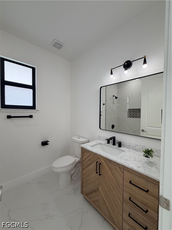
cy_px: 115
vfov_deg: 102.1
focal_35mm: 14
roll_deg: +0.0
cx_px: 86
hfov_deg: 85.7
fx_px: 93
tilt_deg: -0.5
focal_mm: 2.22
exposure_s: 1/120
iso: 125
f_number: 2.2
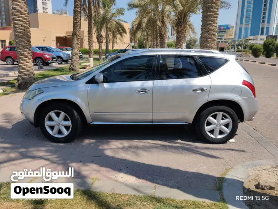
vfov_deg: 48.2
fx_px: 233
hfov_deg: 61.7
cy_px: 104
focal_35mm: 29
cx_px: 139
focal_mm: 4.22
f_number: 1.8
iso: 50
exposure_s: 1/1882
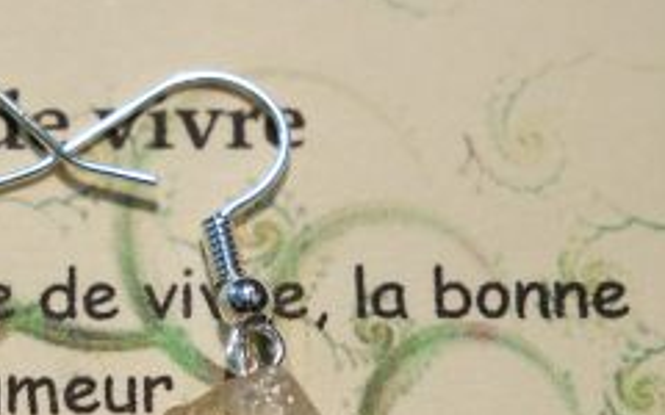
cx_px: 66
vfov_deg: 6.7
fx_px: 3552
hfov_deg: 10.6
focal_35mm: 196
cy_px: 362
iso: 800
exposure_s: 1/80
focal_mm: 50
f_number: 5.6
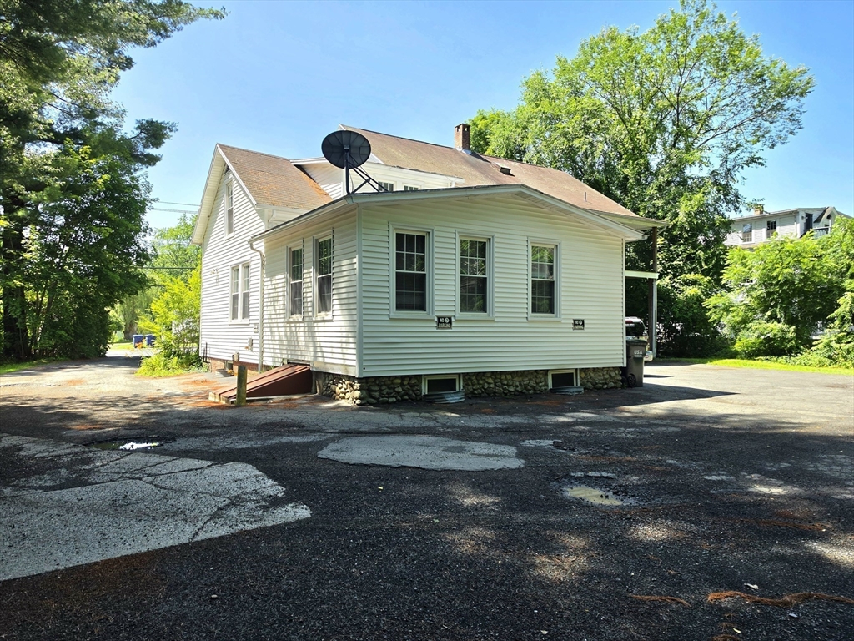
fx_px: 567
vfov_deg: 58.9
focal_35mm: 23
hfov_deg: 73.9
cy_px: 320
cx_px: 427
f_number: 1.4
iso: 64
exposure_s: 1/5000
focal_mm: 6.5
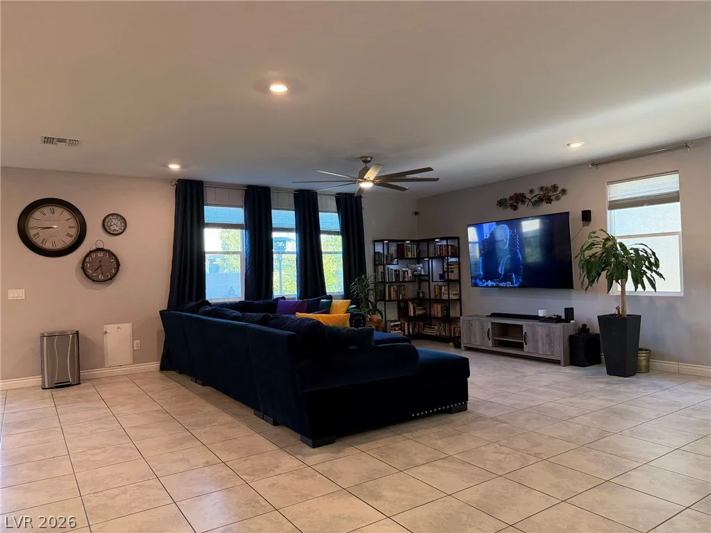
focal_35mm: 24
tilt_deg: +0.8
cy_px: 266
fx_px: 493
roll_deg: +1.7
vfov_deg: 56.8
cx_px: 356
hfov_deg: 71.6
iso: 320
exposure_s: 1/120
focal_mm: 6.76
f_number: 1.78
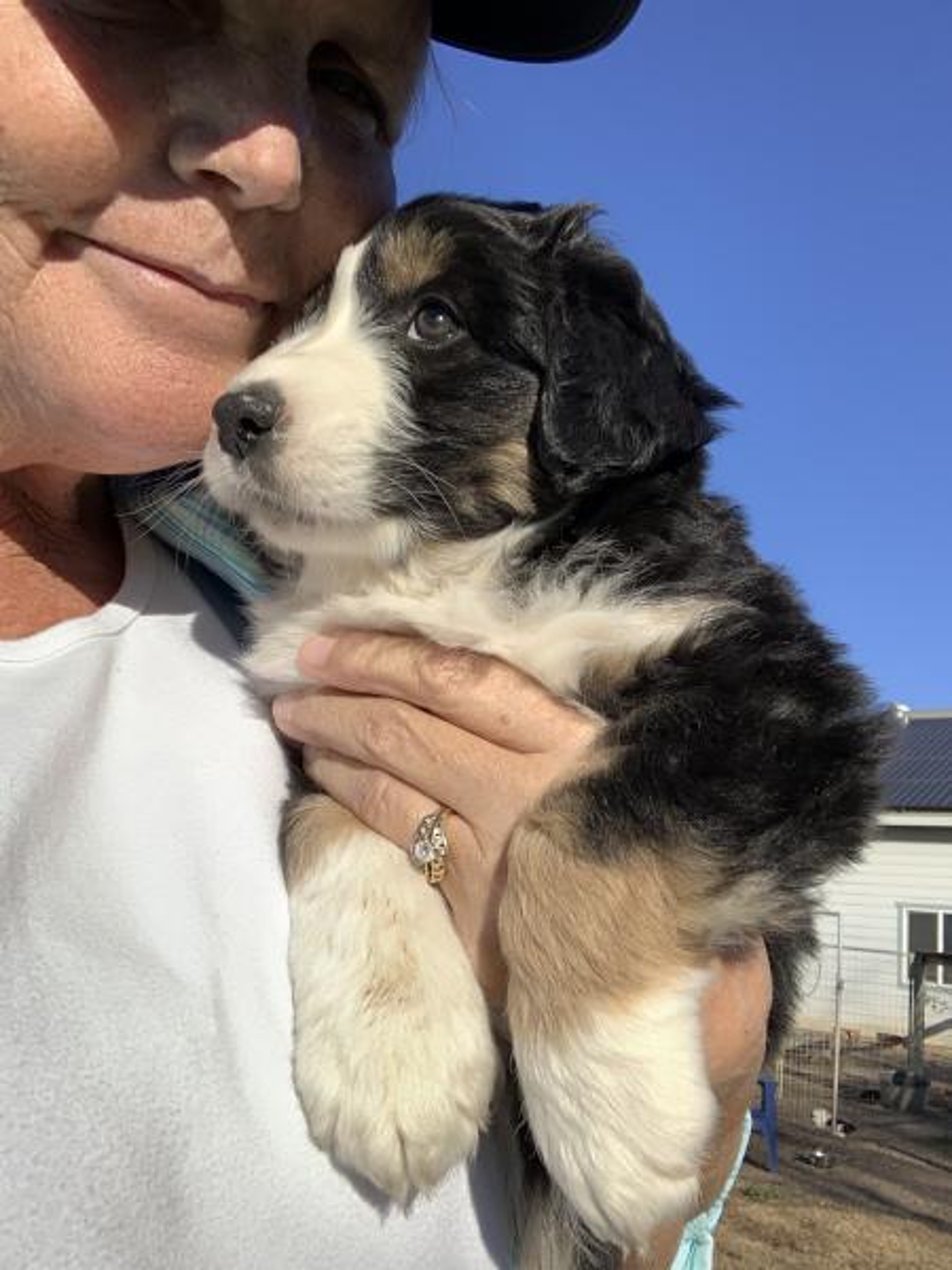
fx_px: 1173
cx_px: 476
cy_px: 635
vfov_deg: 56.8
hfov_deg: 44.2
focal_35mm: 32
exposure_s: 1/1155
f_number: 2.2
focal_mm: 2.87
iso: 16
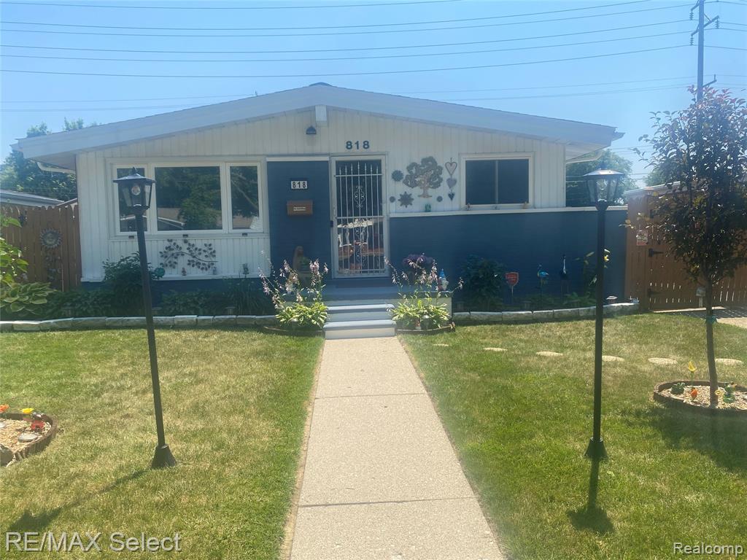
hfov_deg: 67.3
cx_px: 374
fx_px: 561
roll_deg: +1.3
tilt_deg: -3.7
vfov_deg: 53.1
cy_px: 280
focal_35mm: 26
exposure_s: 1/2315
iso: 32
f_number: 1.8
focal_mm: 4.25
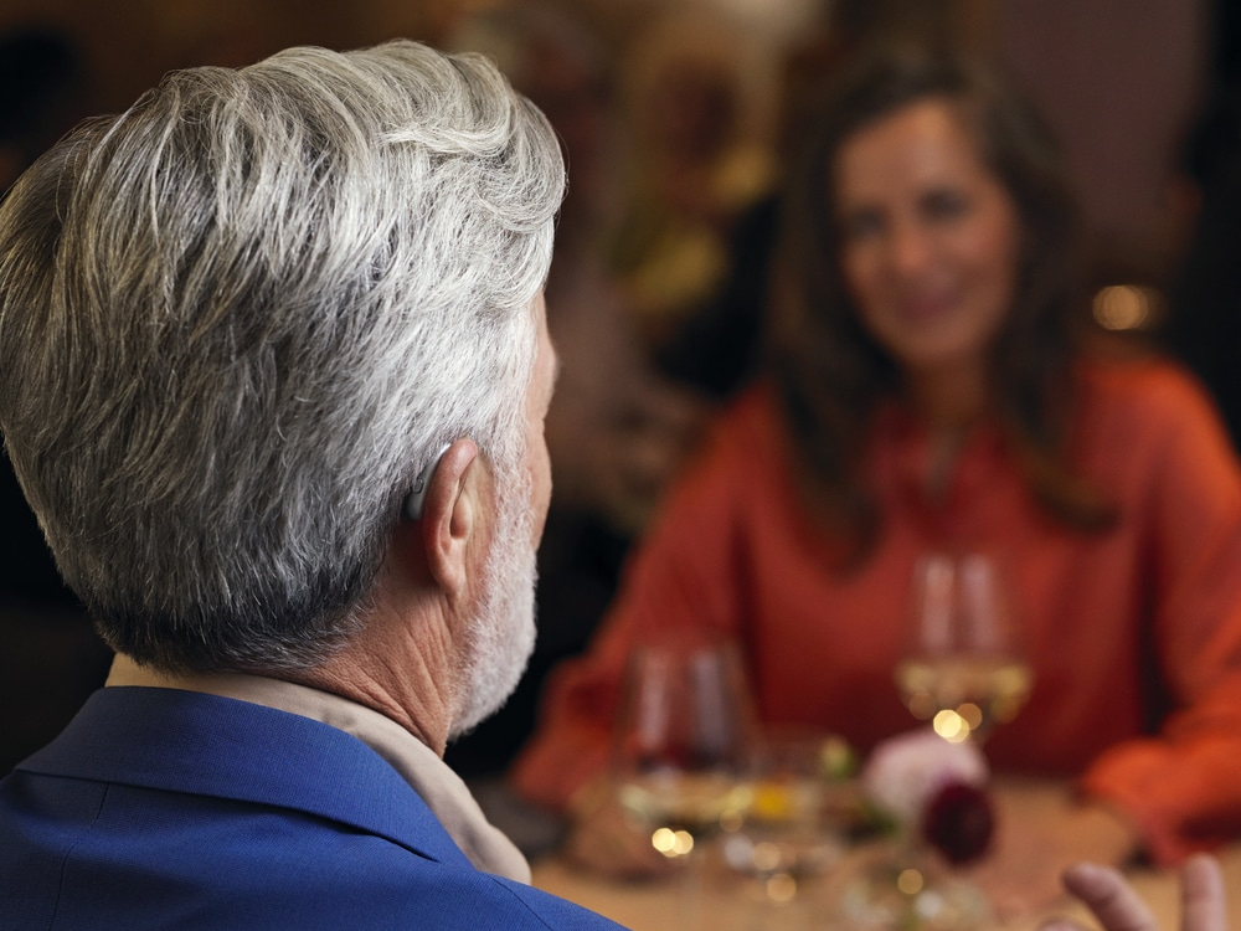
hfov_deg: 30.7
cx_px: 620
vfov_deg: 23.3
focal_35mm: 63
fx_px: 2259
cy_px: 466
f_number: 4
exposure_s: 1/90
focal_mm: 80
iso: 800
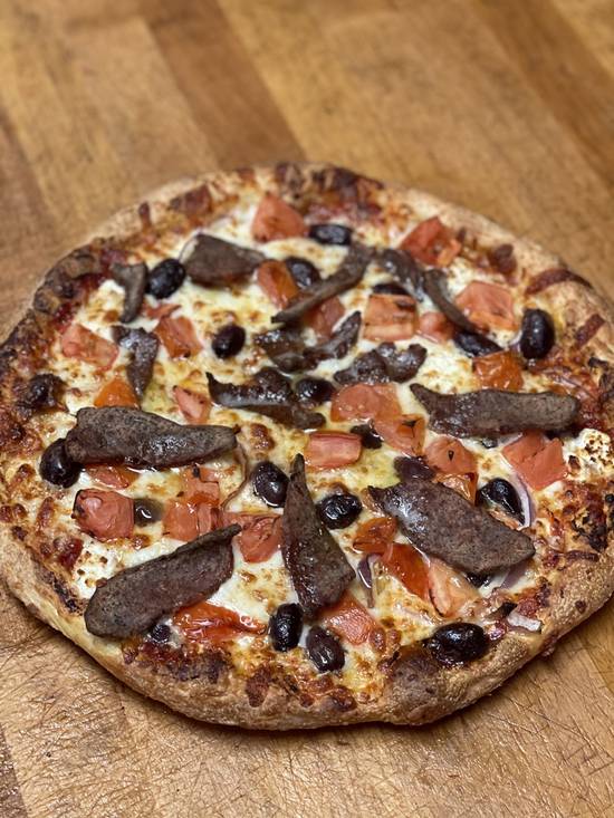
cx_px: 307
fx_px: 1513
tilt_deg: -50.9
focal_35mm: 64
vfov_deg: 30.3
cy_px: 409
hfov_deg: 22.9
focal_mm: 7.5
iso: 200
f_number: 2.2
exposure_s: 1/40
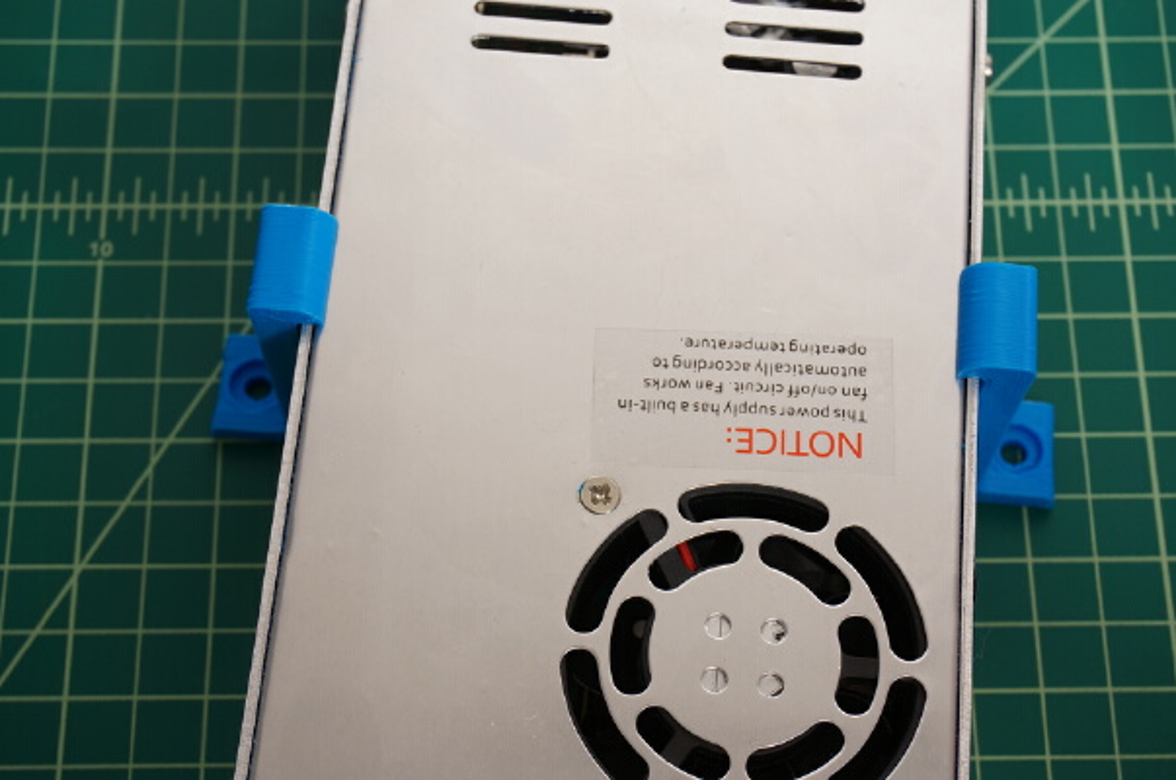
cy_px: 390
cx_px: 588
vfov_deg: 20.1
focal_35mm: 68
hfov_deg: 29.9
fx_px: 2201
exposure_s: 1/2
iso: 100
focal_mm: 45
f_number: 8
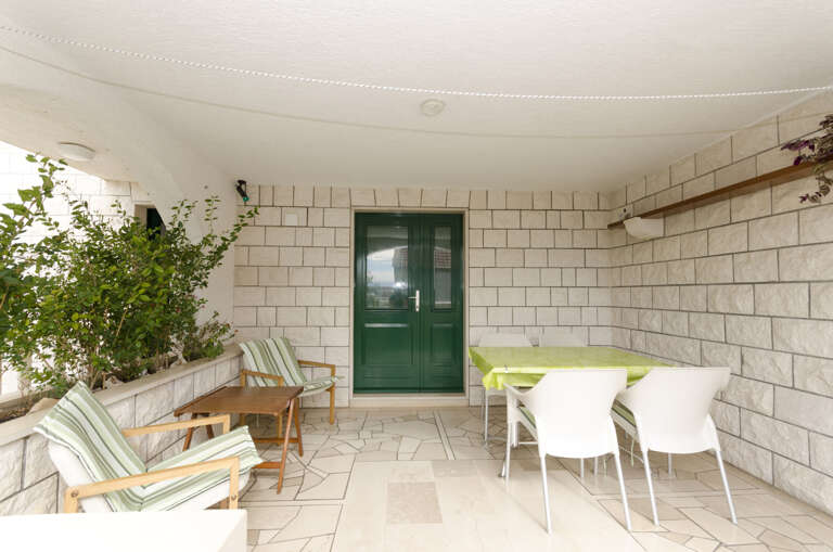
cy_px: 276
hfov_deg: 100.5
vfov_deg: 77.1
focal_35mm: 15
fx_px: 346
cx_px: 416
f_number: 8
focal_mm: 10
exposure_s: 1/200
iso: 320
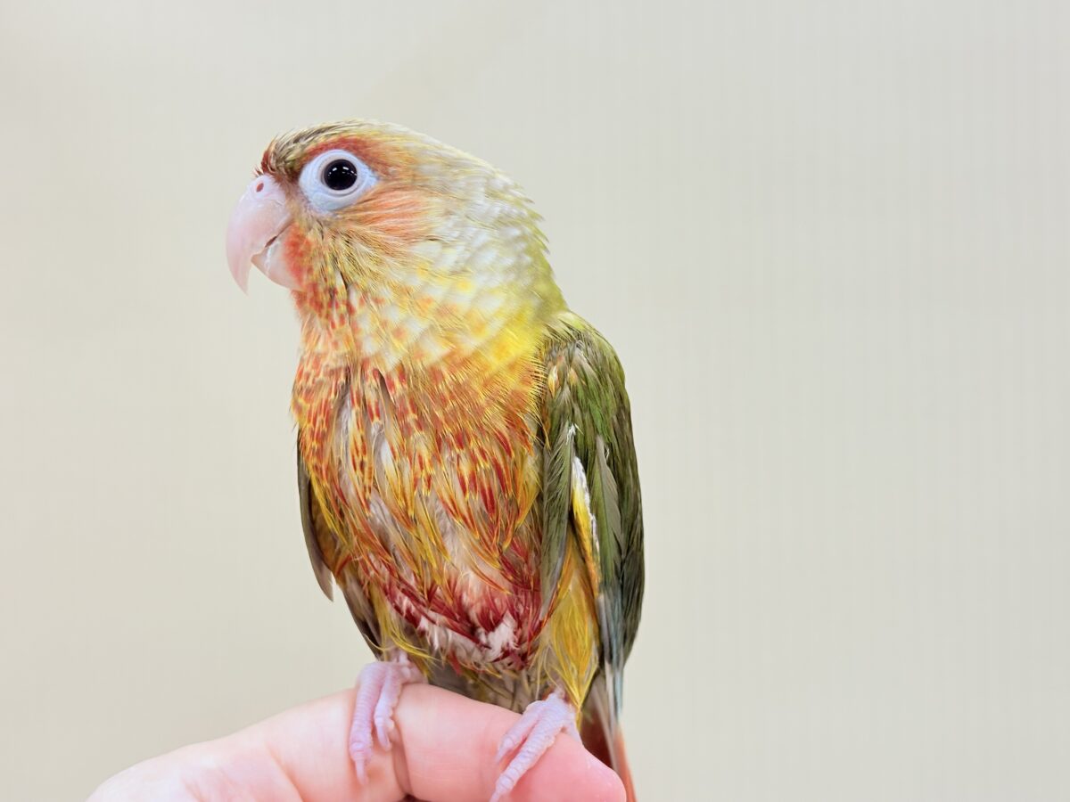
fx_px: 1607
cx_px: 535
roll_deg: +3.4
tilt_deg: +2.3
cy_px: 401
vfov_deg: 28.0
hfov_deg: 36.8
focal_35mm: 52
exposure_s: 1/71
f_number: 1.6
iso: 50
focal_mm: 5.96
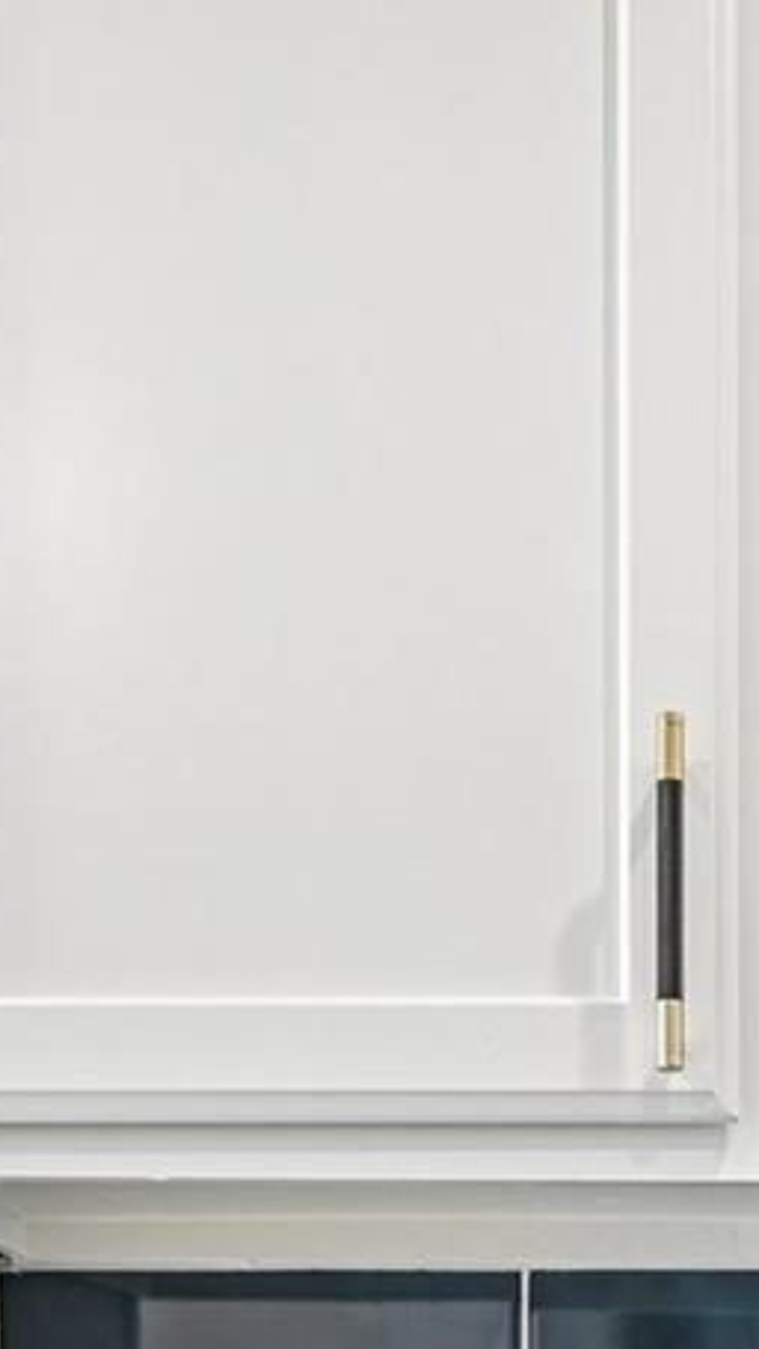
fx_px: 2504
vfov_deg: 27.1
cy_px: 1554
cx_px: 809
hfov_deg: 16.8
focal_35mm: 70
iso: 400
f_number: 10
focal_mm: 19
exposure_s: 1/8
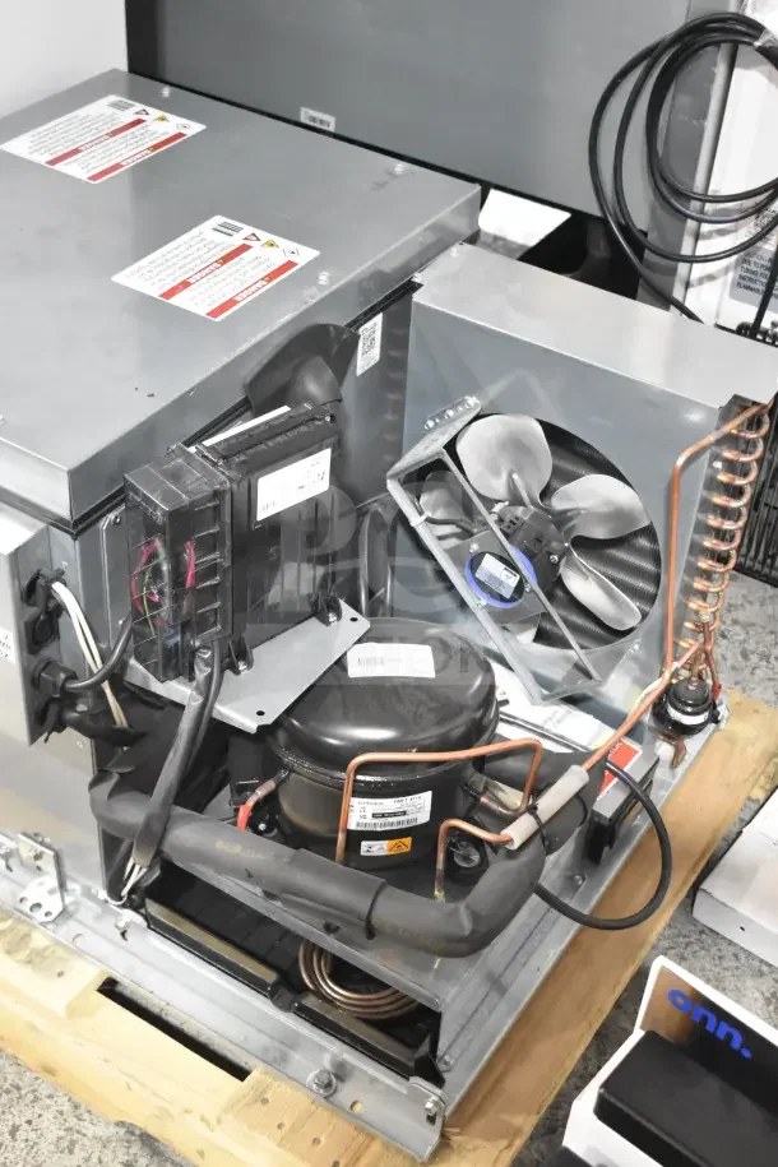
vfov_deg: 41.1
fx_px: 1556
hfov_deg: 28.1
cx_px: 389
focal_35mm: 48
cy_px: 584
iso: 6400
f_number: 5
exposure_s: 1/100
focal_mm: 32
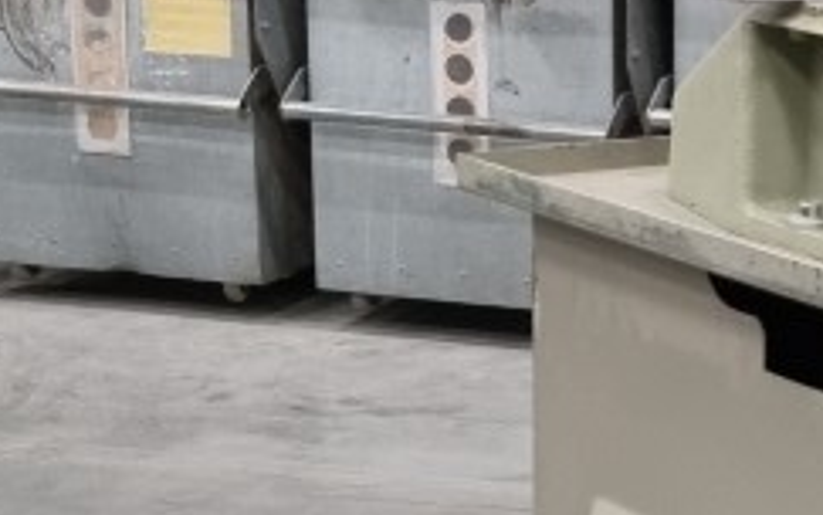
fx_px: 2602
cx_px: 1114
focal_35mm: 116
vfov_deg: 11.2
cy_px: 464
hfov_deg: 16.8
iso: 500
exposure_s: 1/50
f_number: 1.8
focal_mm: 5.4
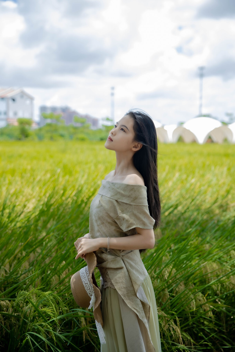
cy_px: 176
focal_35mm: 54
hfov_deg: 25.1
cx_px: 118
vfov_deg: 36.9
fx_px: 529
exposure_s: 1/500
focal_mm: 54
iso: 100
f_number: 2.8
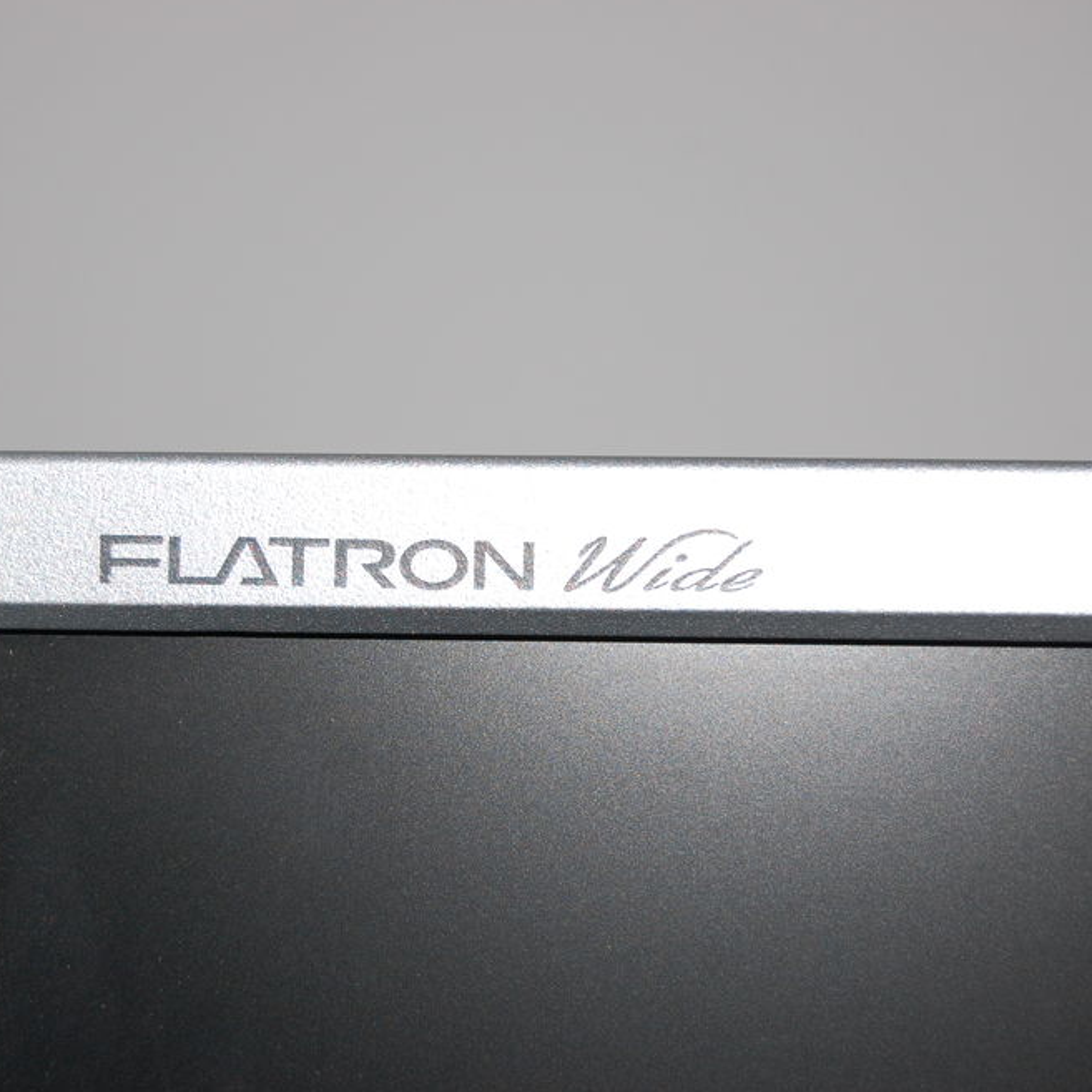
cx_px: 515
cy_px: 544
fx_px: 3806
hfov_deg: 16.3
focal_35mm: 107
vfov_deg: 16.3
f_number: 5.6
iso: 400
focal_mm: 55
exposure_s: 1/60
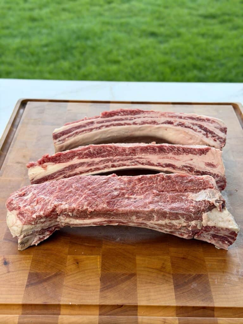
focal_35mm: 48
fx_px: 449
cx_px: 122
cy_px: 162
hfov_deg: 30.3
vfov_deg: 39.7
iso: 80
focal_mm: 6.76
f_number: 1.78
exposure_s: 1/422
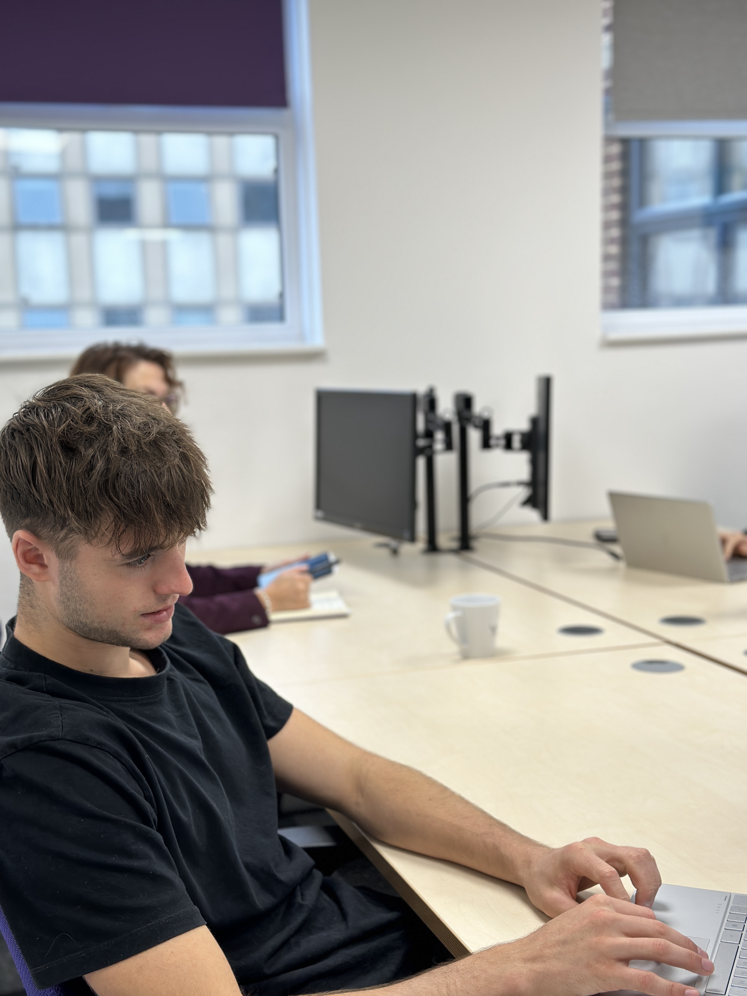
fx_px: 1381
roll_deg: +1.9
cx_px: 374
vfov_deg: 39.7
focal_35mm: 48
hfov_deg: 30.3
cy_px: 498
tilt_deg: -7.3
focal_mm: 6.86
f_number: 1.78
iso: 64
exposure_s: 1/100
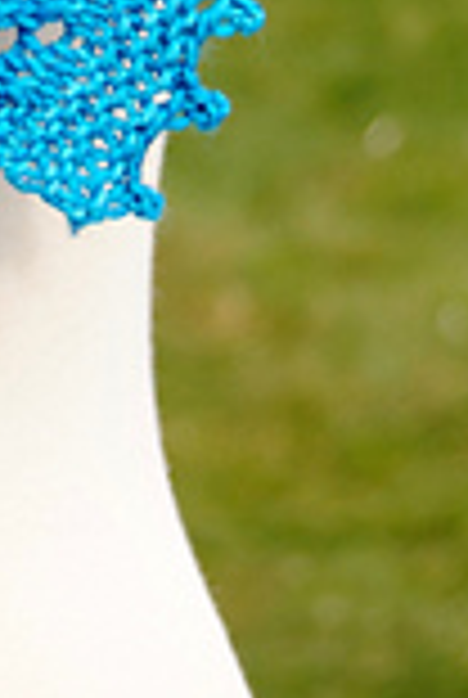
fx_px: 6601
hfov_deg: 4.1
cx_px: -22
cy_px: -653
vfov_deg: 5.9
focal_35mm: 340
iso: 100
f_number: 5.6
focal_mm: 55
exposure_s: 1/125
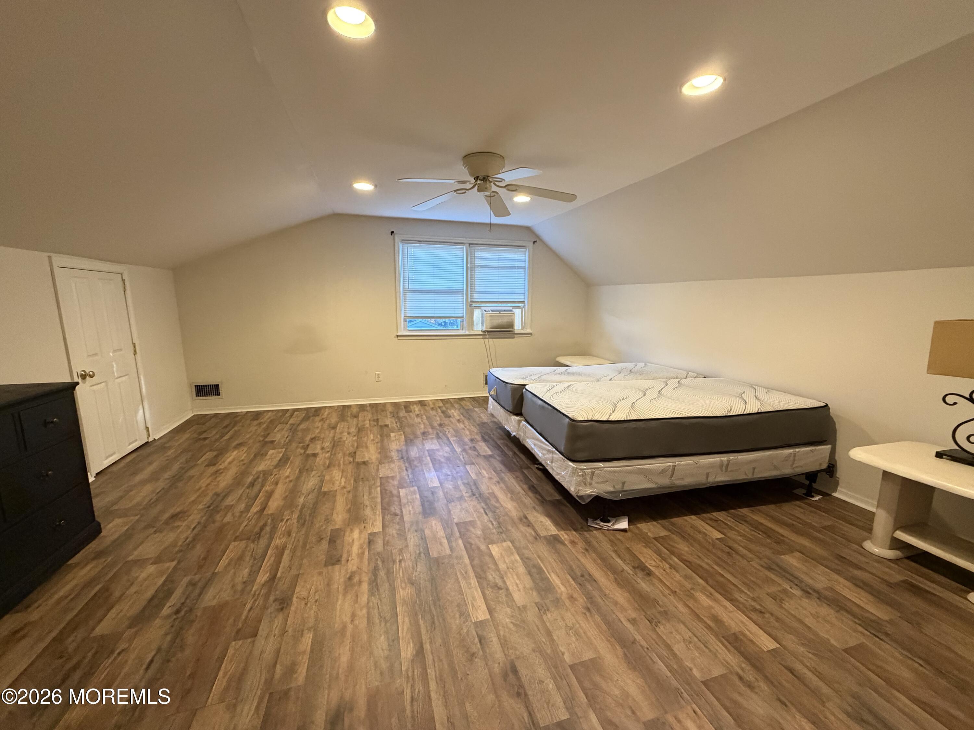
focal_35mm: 14
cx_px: 487
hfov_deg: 102.1
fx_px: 394
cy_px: 365
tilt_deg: -9.5
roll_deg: +0.0
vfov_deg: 85.7
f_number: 2.2
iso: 500
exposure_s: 1/60
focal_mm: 2.22
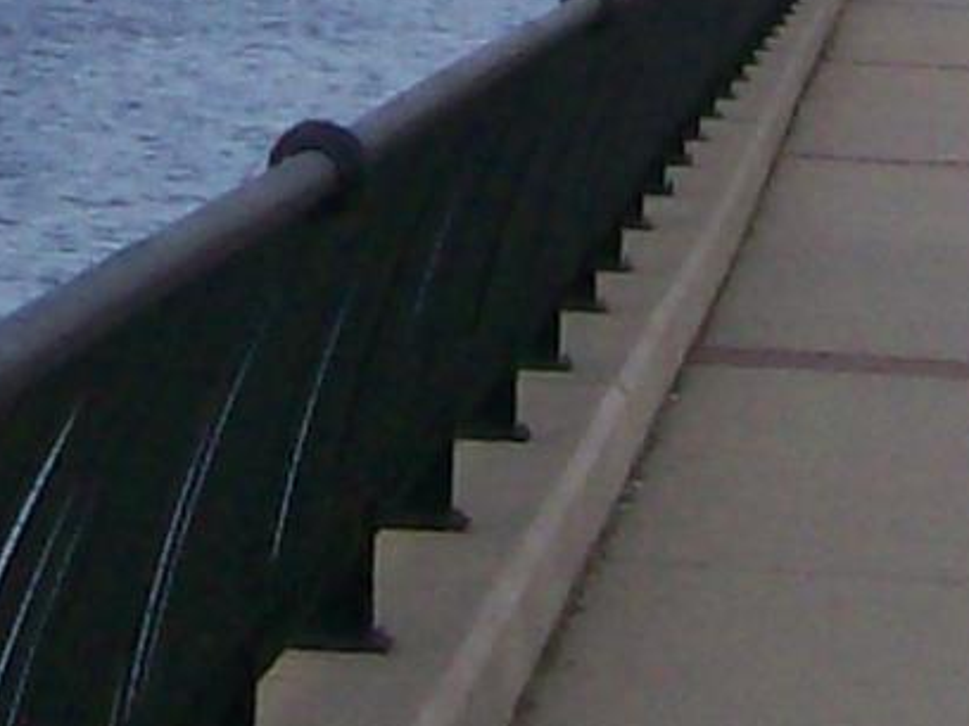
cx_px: -107
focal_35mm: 265
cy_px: -840
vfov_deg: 5.5
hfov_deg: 7.4
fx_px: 7418
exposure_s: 1/863
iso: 80
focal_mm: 6
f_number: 4.8
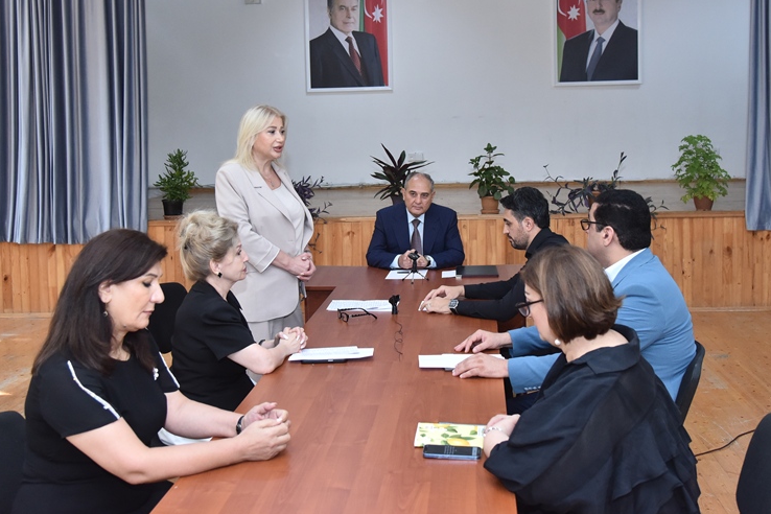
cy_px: 179
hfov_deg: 45.4
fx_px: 921
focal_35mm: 43
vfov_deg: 31.0
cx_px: 398
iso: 2000
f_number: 4.5
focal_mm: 31
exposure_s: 1/200
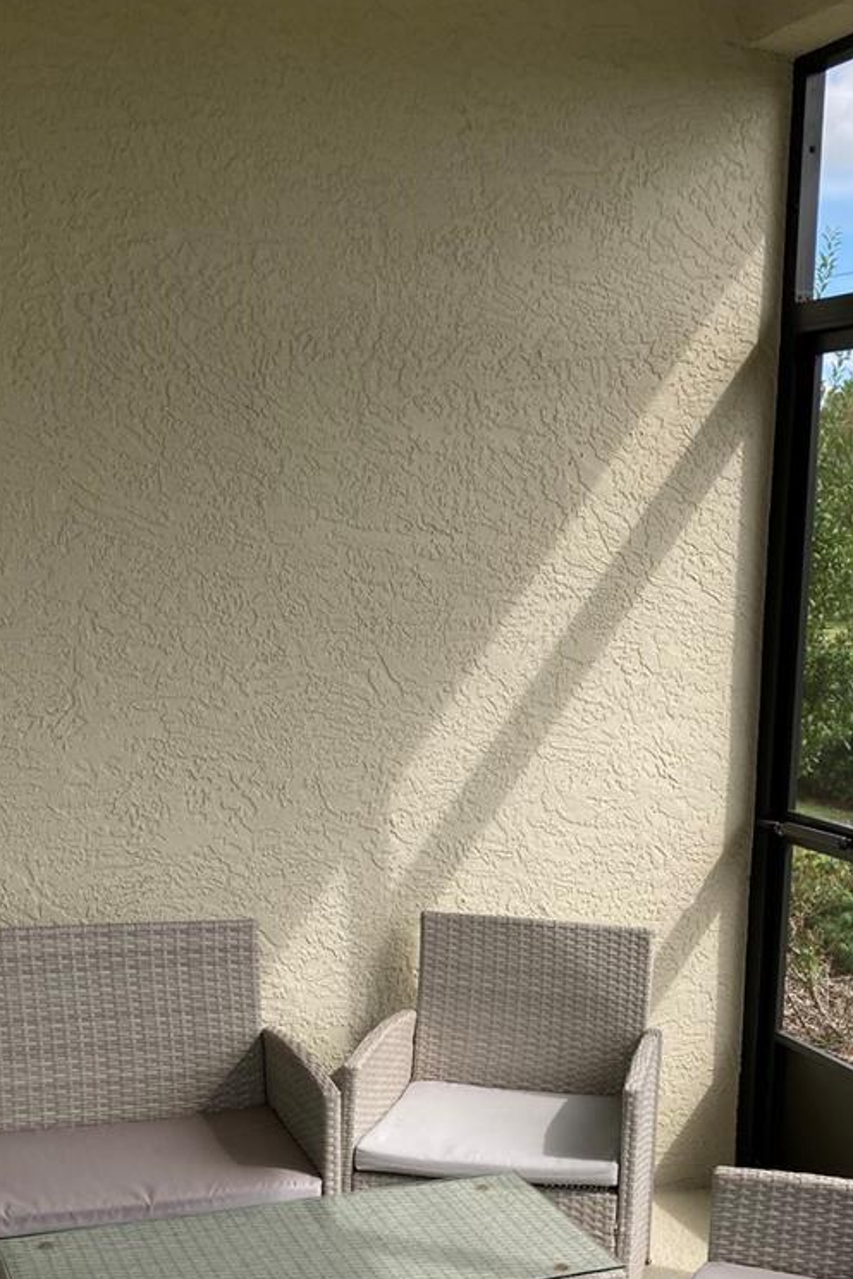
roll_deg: -1.8
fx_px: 1670
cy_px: 1013
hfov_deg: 28.2
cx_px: 640
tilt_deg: -14.0
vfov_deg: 40.3
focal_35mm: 47
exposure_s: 1/585
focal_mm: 3.99
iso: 20
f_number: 1.8
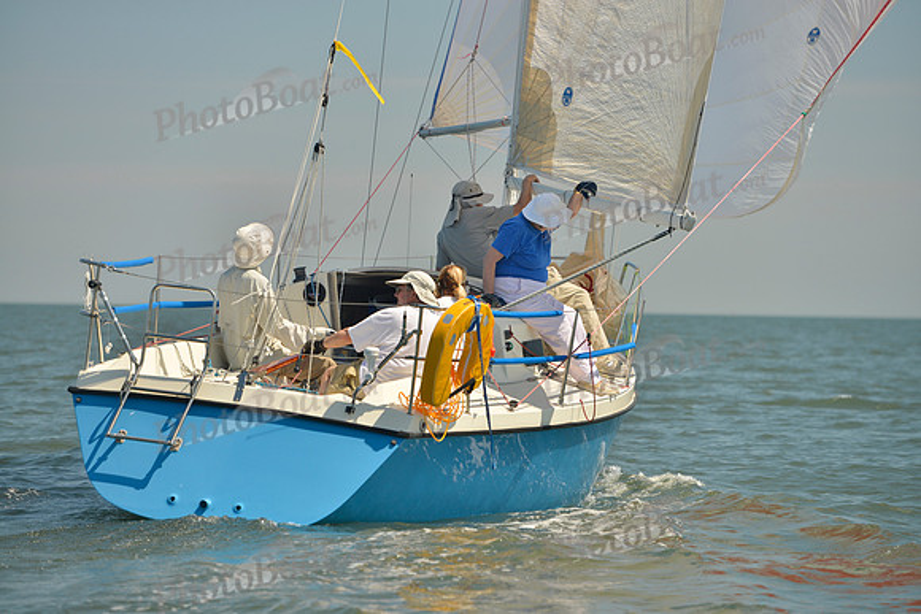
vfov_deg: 8.9
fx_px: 3966
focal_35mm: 155
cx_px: 460
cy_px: 307
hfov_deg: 13.2
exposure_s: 1/800
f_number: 5
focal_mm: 155
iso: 200
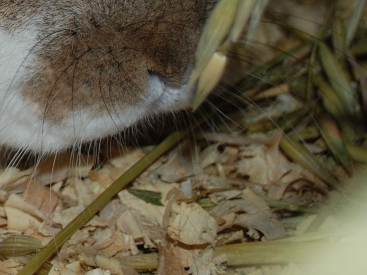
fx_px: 2110
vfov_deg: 7.3
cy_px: -155
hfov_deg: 9.4
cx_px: -330
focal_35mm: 199
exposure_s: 1/60
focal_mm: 32
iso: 200
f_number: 5
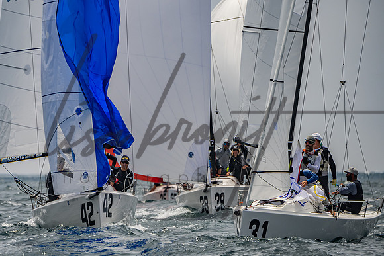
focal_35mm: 474
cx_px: 108
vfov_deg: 2.9
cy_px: 155
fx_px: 5052
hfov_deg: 4.4
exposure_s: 1/3200
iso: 400
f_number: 6.3
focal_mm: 320
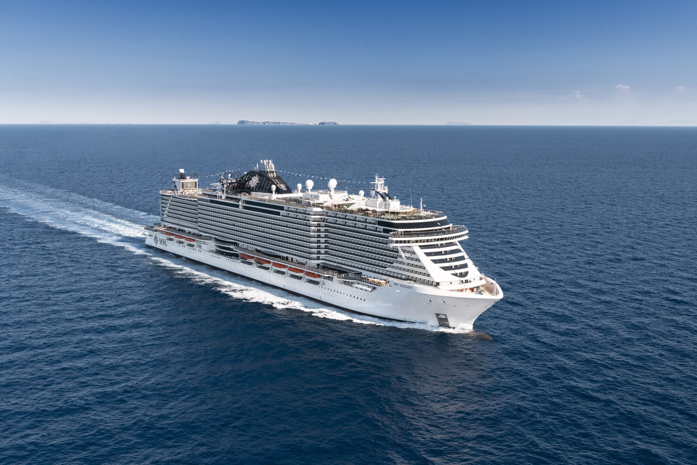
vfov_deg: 33.4
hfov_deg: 48.5
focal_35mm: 40
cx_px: 348
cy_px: 232
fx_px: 774
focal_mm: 40
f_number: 8
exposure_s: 1/2500
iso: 1000
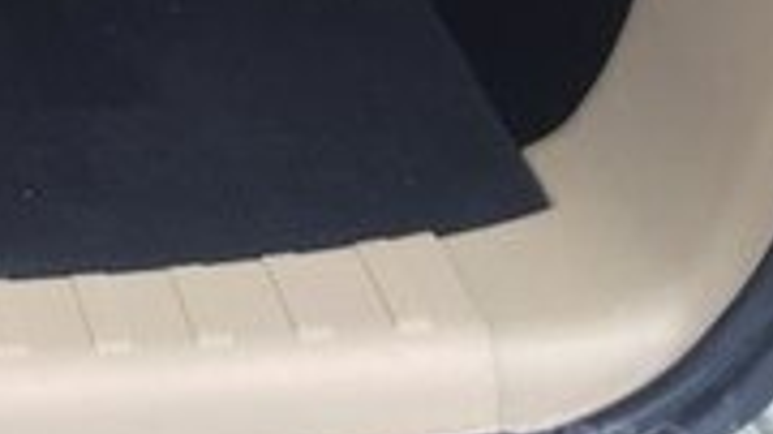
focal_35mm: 116
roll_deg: -2.8
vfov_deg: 9.5
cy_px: -539
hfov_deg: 15.9
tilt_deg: -18.7
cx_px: -597
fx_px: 2376
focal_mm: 4.15
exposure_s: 1/120
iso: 32
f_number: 2.2
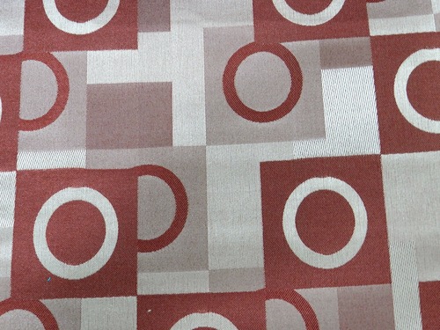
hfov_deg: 36.2
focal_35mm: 53
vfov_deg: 27.5
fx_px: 674
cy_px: 165
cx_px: 220
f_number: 4.4
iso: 400
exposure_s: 1/13
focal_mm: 9.4
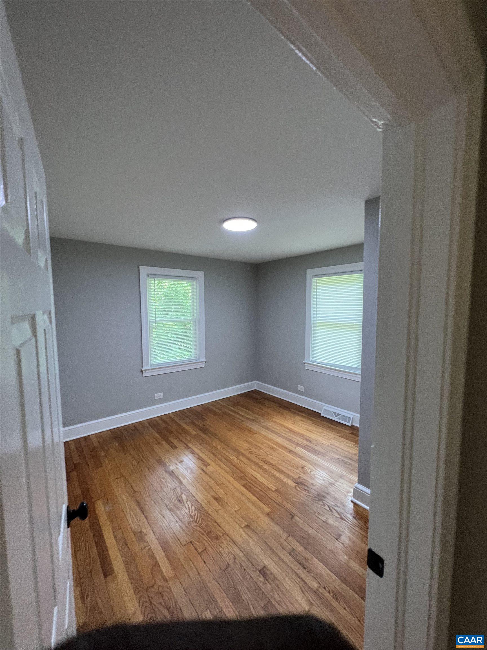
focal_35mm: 13
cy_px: 325
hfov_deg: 89.9
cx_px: 244
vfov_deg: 106.2
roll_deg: -2.9
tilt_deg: -1.4
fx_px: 244
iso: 160
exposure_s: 1/60
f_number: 1.8
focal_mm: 1.57
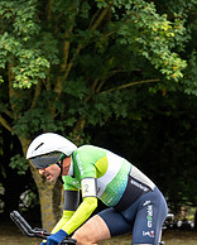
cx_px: 76
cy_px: 193
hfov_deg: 6.5
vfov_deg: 8.1
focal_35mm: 238
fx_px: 1729
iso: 1000
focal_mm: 85
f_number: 4.5
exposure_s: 1/1000
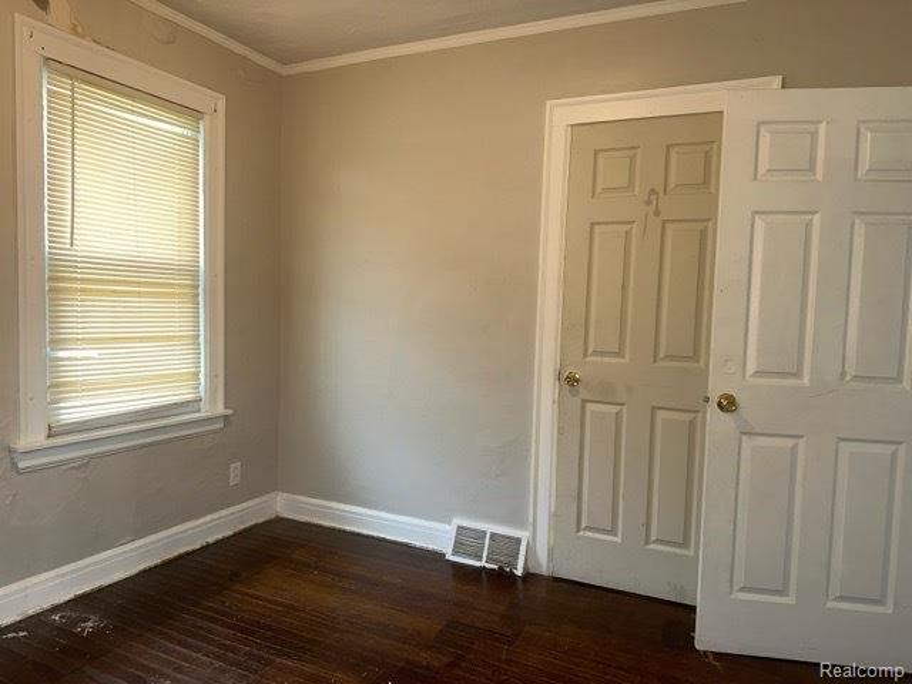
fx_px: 632
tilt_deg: -3.9
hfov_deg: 71.6
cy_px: 342
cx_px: 456
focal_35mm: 24
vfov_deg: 56.8
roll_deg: -2.2
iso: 64
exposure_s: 1/32
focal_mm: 6.86
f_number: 1.78
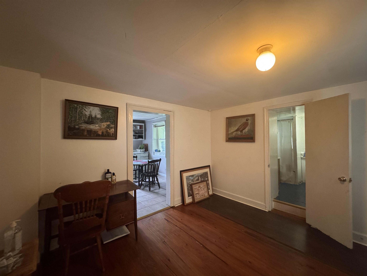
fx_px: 148
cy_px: 138
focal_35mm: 14
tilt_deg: +1.3
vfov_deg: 85.7
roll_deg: +0.4
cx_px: 184
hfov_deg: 102.1
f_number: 2.2
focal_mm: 2.22
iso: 1250
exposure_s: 1/60
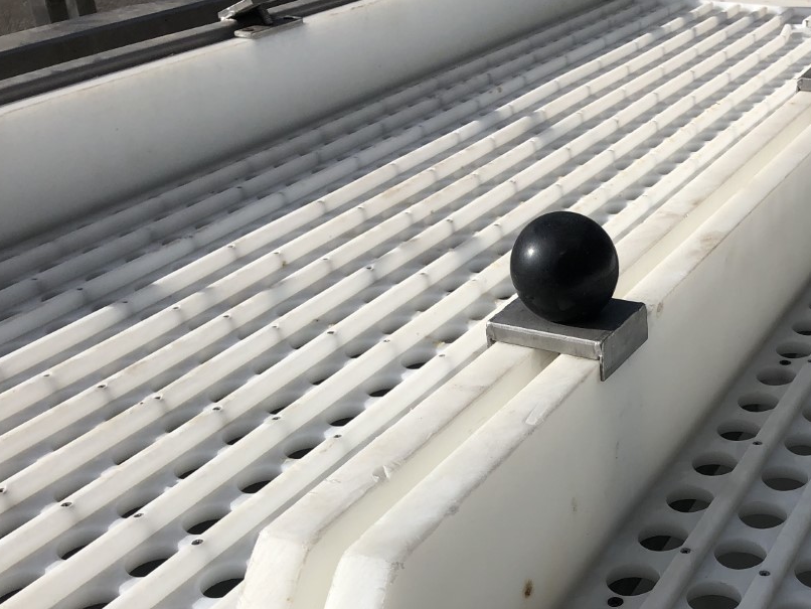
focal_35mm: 50
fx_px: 1172
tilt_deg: -33.6
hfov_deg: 36.5
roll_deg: +0.8
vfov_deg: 28.3
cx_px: 680
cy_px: 509
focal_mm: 4
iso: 20
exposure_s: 1/4367
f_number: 1.8
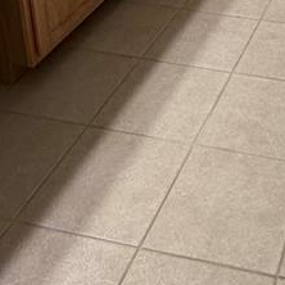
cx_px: 312
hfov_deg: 24.1
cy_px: -122
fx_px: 624
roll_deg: -1.8
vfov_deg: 22.1
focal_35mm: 67
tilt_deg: -18.5
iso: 250
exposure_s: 1/120
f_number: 2.2
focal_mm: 2.22
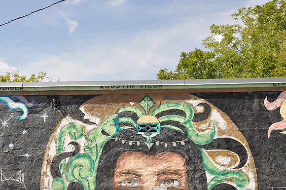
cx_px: 143
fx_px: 833
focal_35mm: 105
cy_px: 95
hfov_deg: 19.5
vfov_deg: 13.0
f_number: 5.6
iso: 360
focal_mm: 70
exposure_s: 1/500
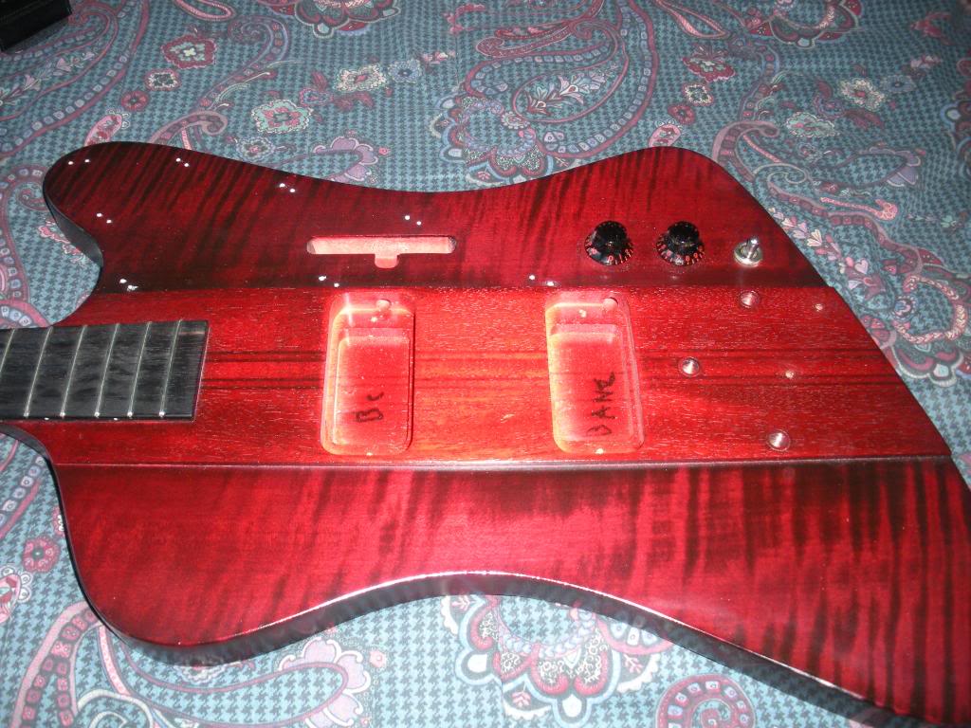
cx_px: 486
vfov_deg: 39.7
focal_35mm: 36
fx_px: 1010
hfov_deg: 51.4
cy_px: 364
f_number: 3.5
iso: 151
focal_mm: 6.3
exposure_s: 1/60
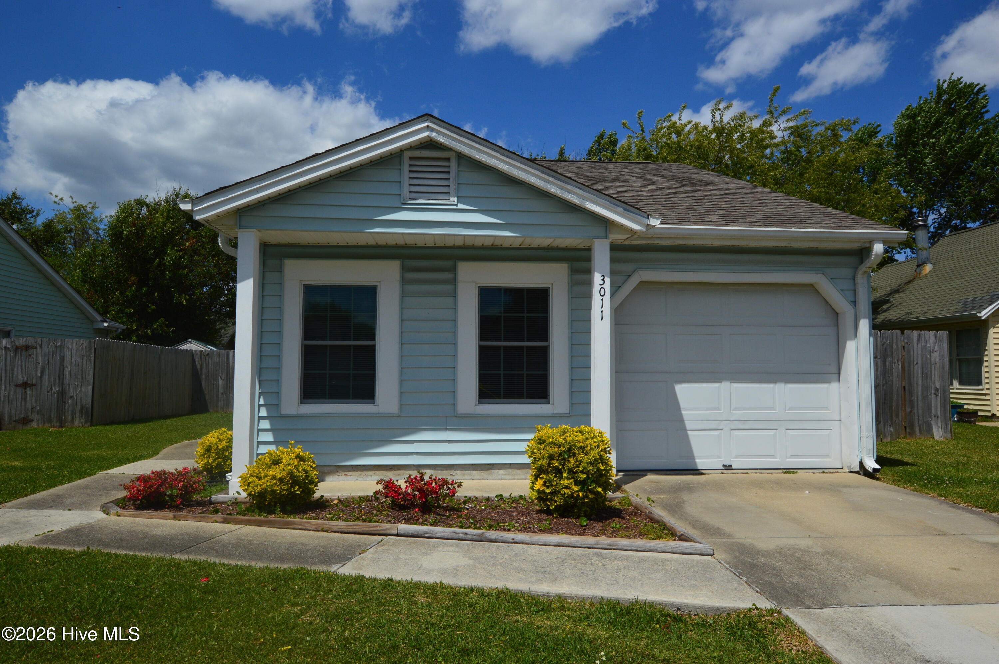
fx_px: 707
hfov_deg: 70.5
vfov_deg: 50.3
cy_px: 332
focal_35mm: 26
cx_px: 500
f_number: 11
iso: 220
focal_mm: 17
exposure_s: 1/500
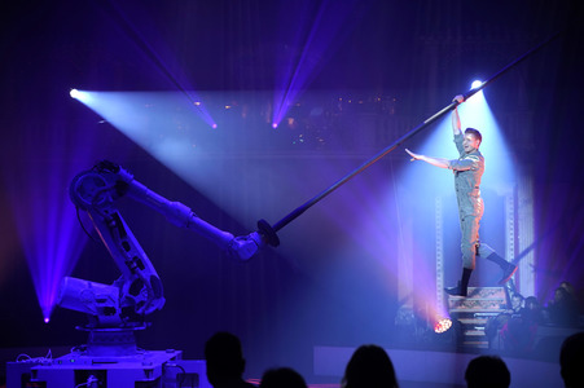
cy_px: 194
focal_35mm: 75
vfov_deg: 18.2
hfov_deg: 27.0
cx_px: 292
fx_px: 1216
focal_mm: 75
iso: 1000
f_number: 3.2
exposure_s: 1/500
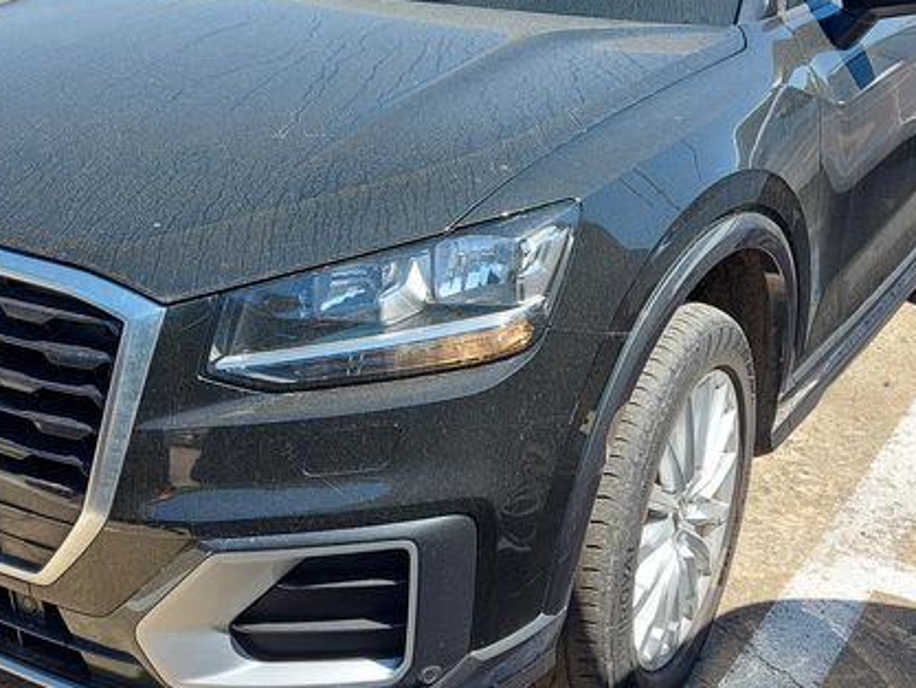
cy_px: 257
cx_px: 393
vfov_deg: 31.4
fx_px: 1218
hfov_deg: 41.1
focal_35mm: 46
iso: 32
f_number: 1.8
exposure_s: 1/387
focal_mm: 5.23
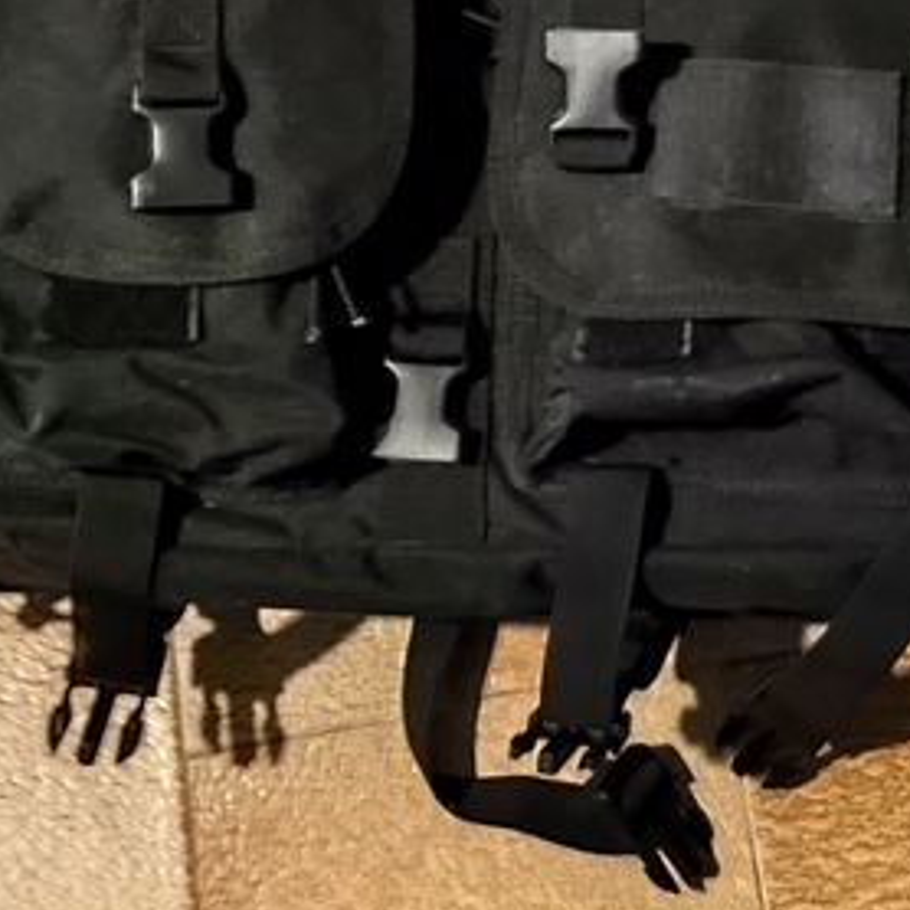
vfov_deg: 23.0
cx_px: 763
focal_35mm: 73
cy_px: 62
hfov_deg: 23.2
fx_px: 2171
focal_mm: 5.52
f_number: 1.9
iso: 6400
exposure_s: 1/10
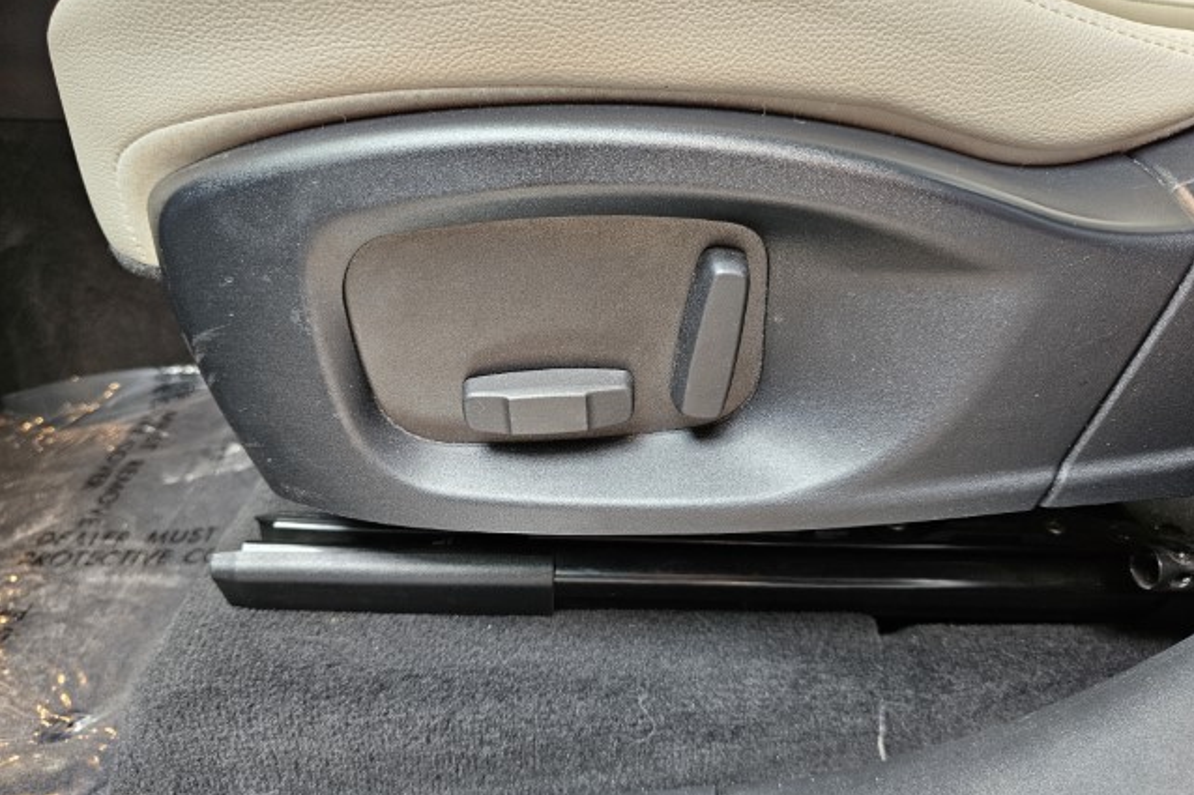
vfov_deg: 53.1
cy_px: 413
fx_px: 796
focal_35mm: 24
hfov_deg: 73.8
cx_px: 597
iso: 500
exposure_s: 1/100
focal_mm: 6.3
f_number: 1.7
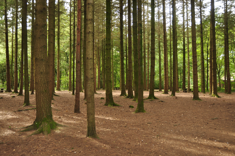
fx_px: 215
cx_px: 118
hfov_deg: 57.3
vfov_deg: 39.9
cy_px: 78
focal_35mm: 33
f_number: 3.8
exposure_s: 1/25
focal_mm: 22
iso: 200
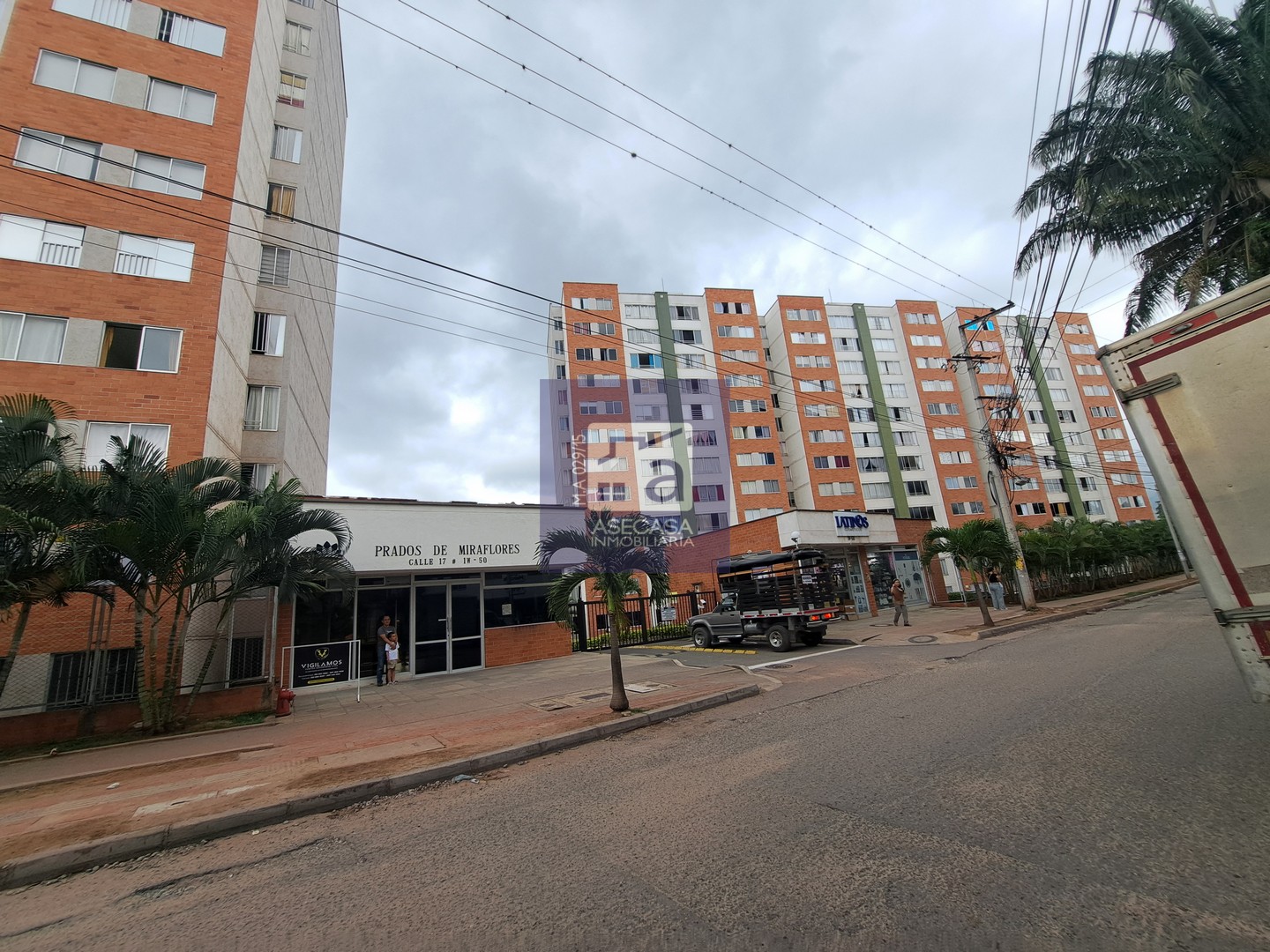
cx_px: 635
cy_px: 476
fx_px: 477
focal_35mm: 13
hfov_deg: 106.2
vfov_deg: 89.9
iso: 50
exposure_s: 1/60
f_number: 2.2
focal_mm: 1.74
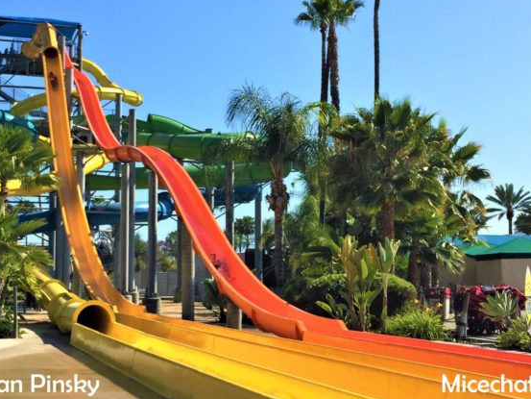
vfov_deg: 44.1
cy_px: 182
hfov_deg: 56.8
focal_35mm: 32
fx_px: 491
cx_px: 253
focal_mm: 4.15
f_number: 2.2
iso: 32
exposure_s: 1/1980
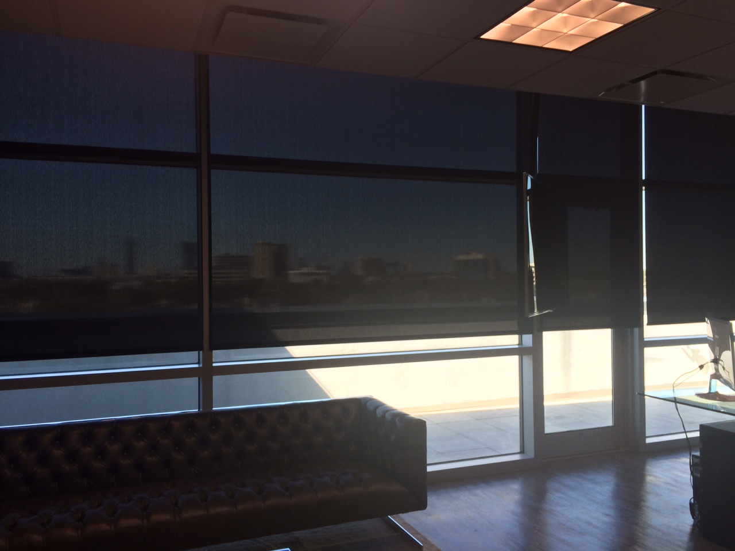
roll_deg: +1.3
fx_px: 616
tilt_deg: -1.1
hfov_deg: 61.7
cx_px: 368
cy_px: 276
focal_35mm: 29
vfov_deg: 48.2
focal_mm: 4.15
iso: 32
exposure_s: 1/191
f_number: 2.2
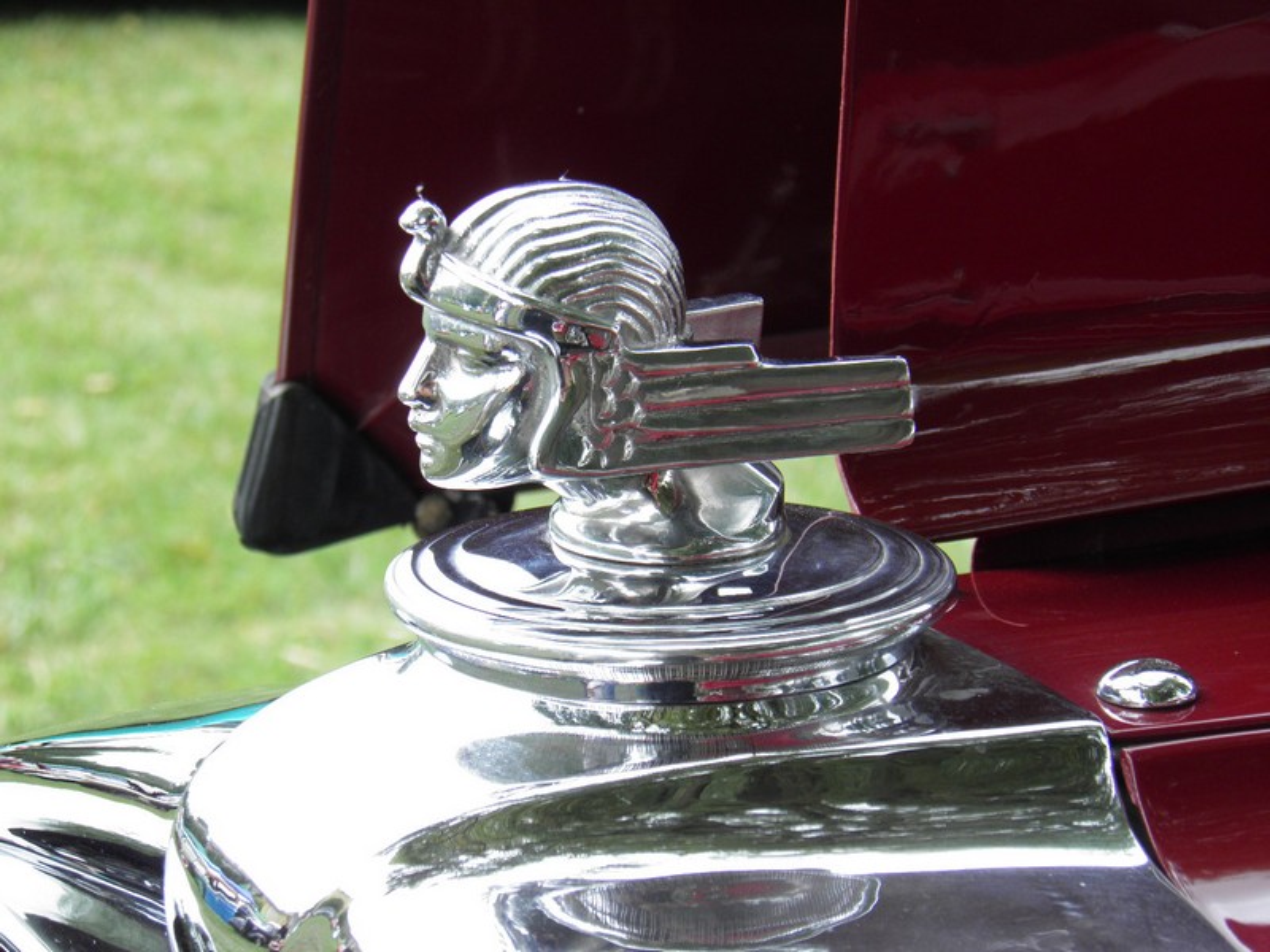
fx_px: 4109
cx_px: 635
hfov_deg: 17.6
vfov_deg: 13.2
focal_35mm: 112
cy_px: 476
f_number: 4
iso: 50
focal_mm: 20.2
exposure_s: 1/60
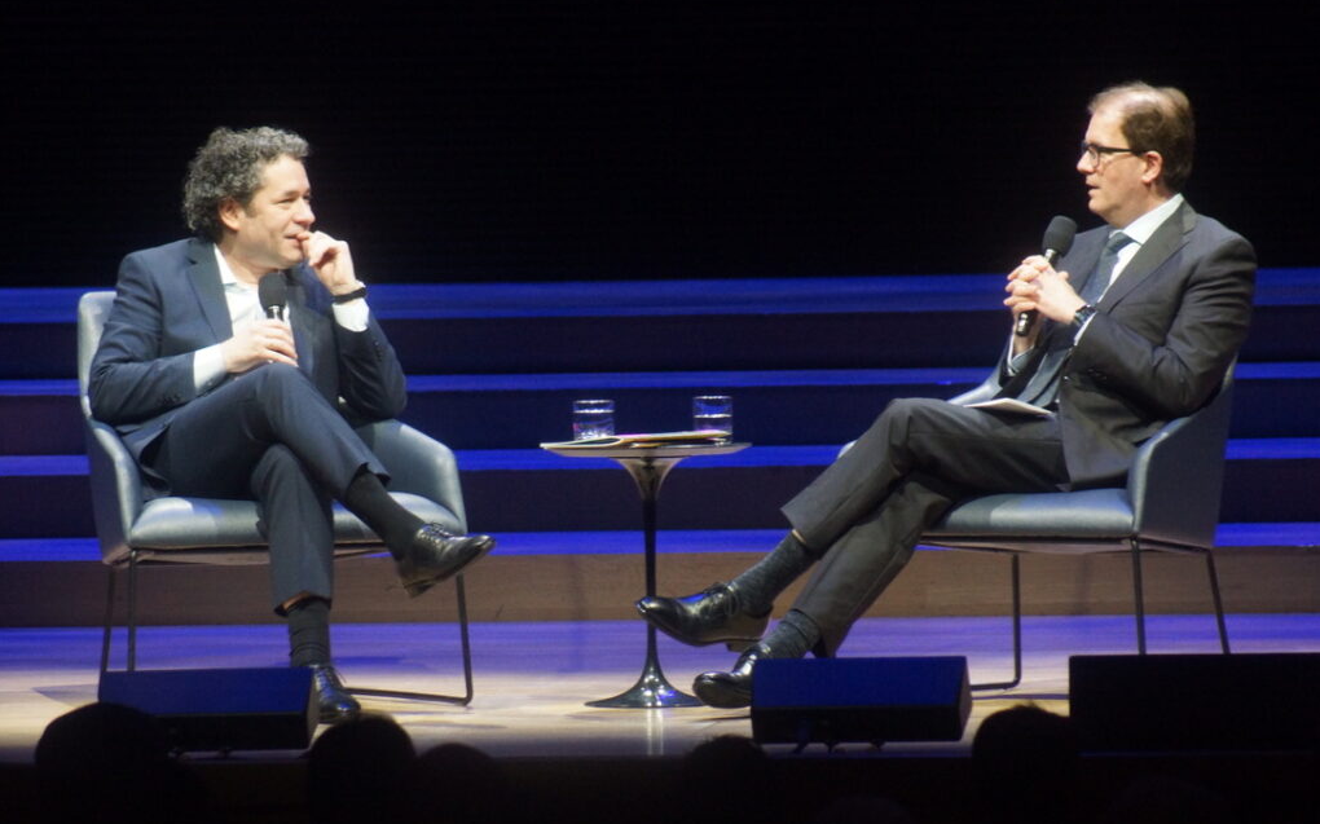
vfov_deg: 4.3
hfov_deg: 6.8
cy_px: 404
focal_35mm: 307
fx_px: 11042
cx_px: 661
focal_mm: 200
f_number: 5.6
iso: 1600
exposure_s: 1/60
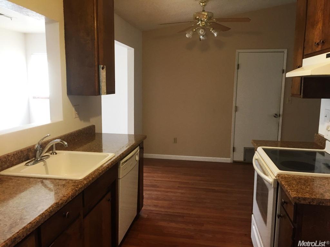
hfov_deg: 61.7
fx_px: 276
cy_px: 124
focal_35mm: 29
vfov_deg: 48.2
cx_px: 165
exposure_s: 1/30
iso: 100
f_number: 2.2
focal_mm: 4.15
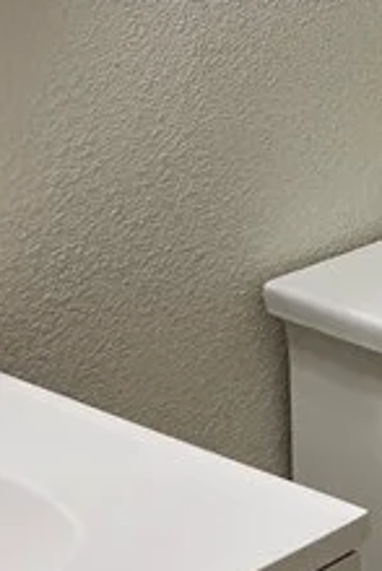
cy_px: -241
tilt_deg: -4.7
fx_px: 2002
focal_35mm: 126
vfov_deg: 15.2
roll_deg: +0.3
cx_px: 673
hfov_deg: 10.3
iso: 50
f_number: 1.5
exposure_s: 1/120
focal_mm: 5.7
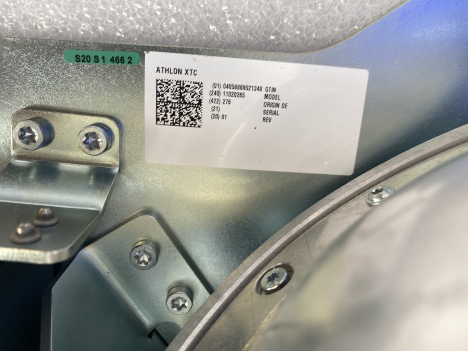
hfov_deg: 69.4
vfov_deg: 54.9
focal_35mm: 25
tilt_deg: -70.7
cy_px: 176
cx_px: 234
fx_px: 338
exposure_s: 1/100
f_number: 1.8
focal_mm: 4.25
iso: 40
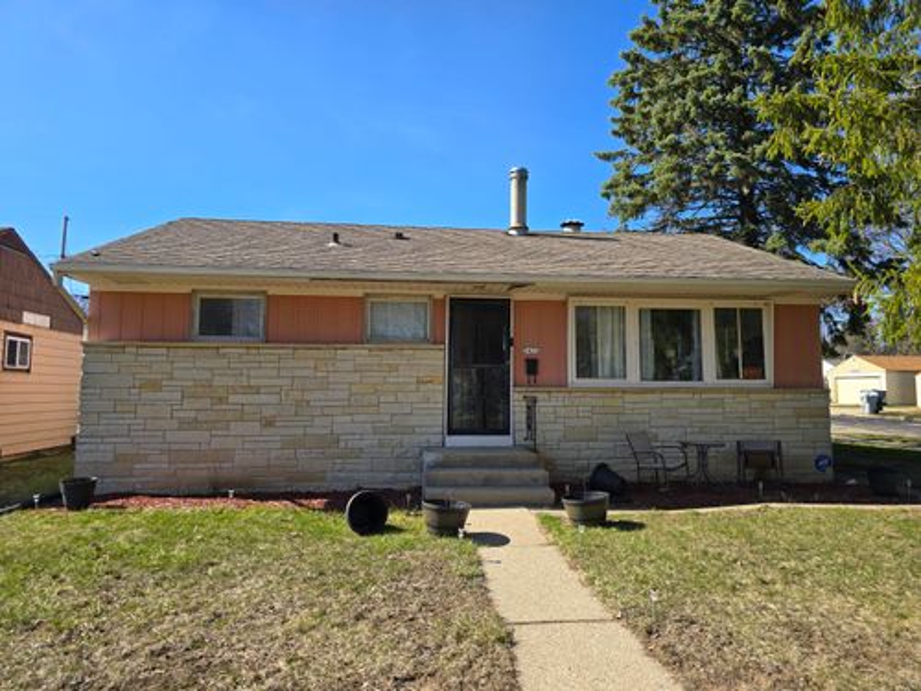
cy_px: 346
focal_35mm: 23
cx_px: 460
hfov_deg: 73.9
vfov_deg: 58.9
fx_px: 612
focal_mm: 6.3
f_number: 1.7
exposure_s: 1/521
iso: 12
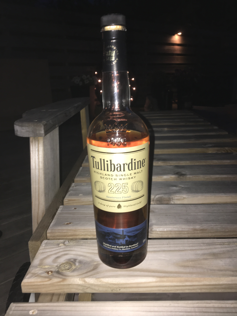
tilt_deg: -15.7
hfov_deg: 48.2
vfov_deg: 61.7
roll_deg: +2.2
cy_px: 158
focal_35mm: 29
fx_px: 265
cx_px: 118
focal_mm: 4.15
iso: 40
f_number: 2.2
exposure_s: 1/17
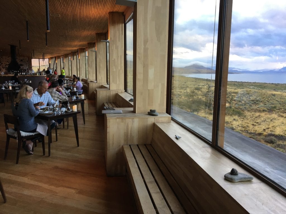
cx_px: 143
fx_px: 240
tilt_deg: -8.0
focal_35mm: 29
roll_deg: -0.3
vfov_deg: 48.2
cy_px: 107
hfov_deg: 61.7
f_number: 2.2
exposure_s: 1/33
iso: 25
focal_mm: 4.15
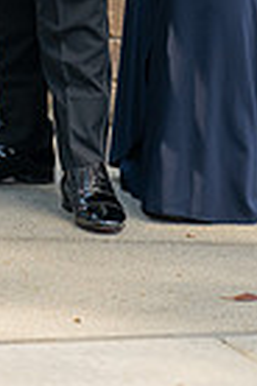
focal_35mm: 294
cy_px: -229
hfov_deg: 4.7
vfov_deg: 6.9
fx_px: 3148
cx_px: -73
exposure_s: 1/200
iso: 200
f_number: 5
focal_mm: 60
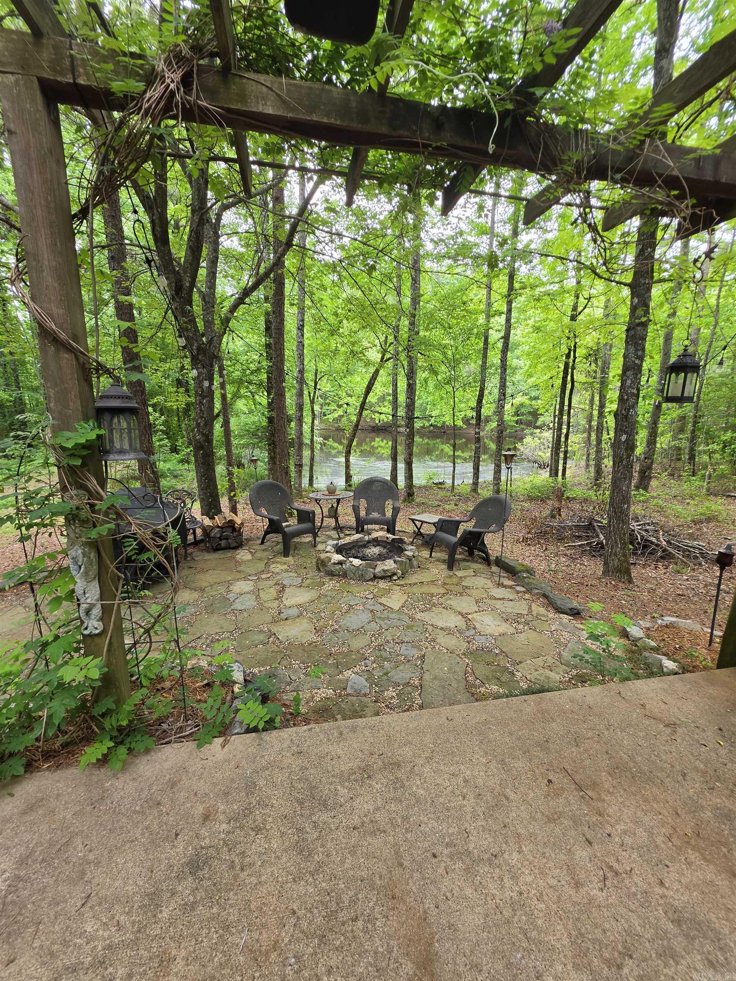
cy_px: 490
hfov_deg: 89.9
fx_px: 369
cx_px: 368
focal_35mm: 13
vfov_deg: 106.2
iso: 32
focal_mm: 2.2
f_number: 1.9
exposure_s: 1/120
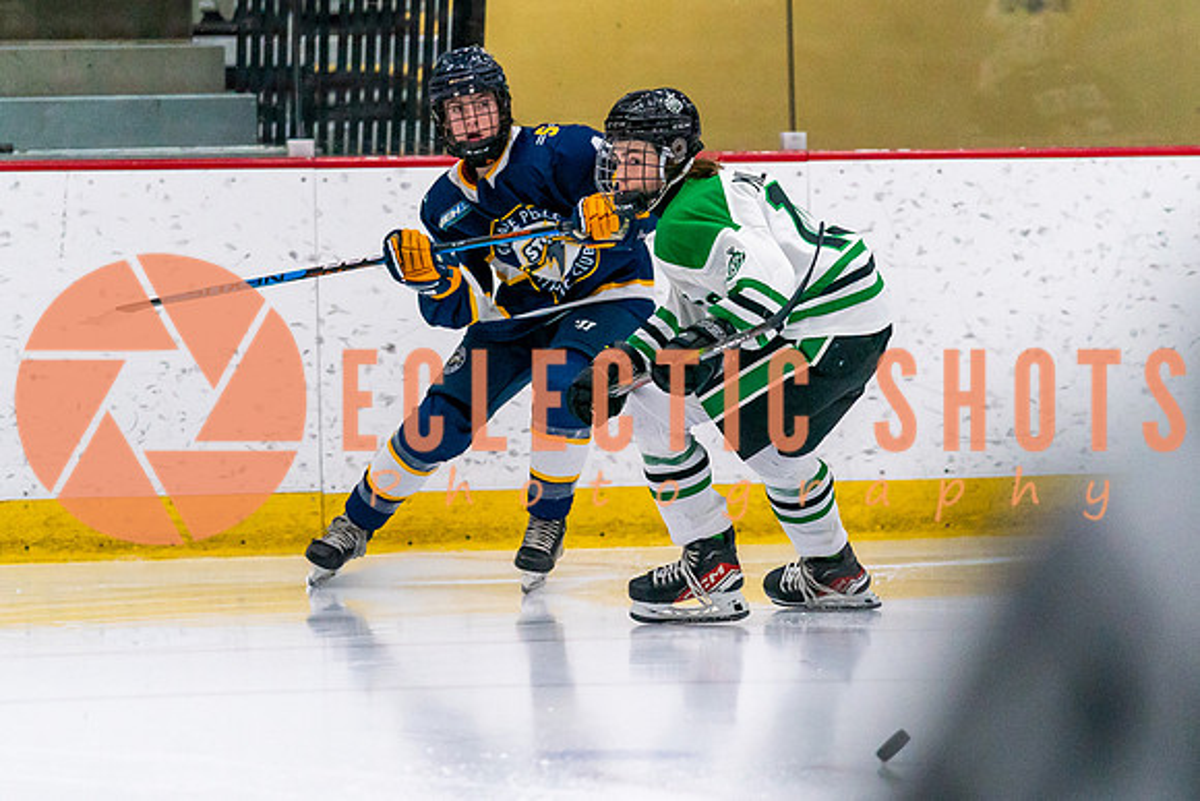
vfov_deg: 4.0
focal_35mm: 347
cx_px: 560
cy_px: 370
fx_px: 11578
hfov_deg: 5.9
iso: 3200
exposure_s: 1/1250
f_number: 2.8
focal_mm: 200
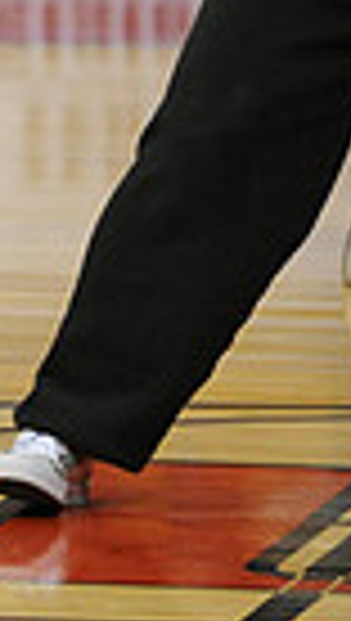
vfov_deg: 2.8
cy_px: -198
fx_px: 12661
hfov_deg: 1.6
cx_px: -806
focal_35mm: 768
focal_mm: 175
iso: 5000
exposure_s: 1/640
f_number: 3.2
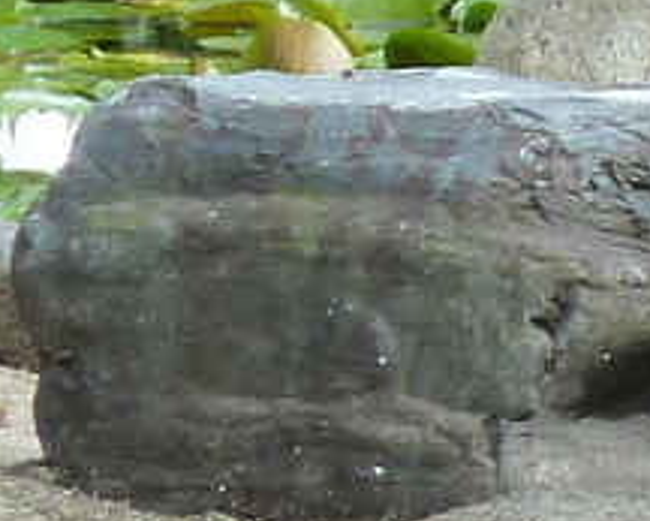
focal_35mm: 2165
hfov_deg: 0.9
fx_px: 41668
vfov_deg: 0.7
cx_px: 1797
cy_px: -33
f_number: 4.9
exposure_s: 1/160
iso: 125
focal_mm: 49.2
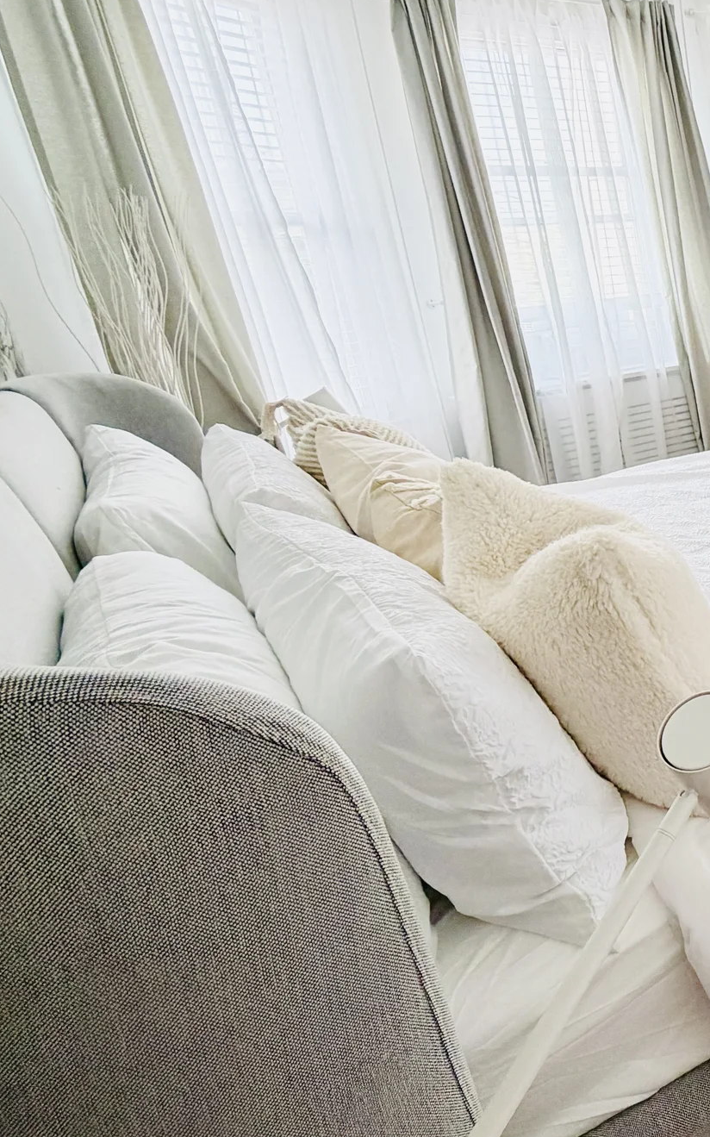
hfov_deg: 34.0
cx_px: 910
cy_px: 496
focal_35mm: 27
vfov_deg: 68.1
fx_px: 836
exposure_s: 1/121
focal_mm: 2.22
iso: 200
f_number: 2.2
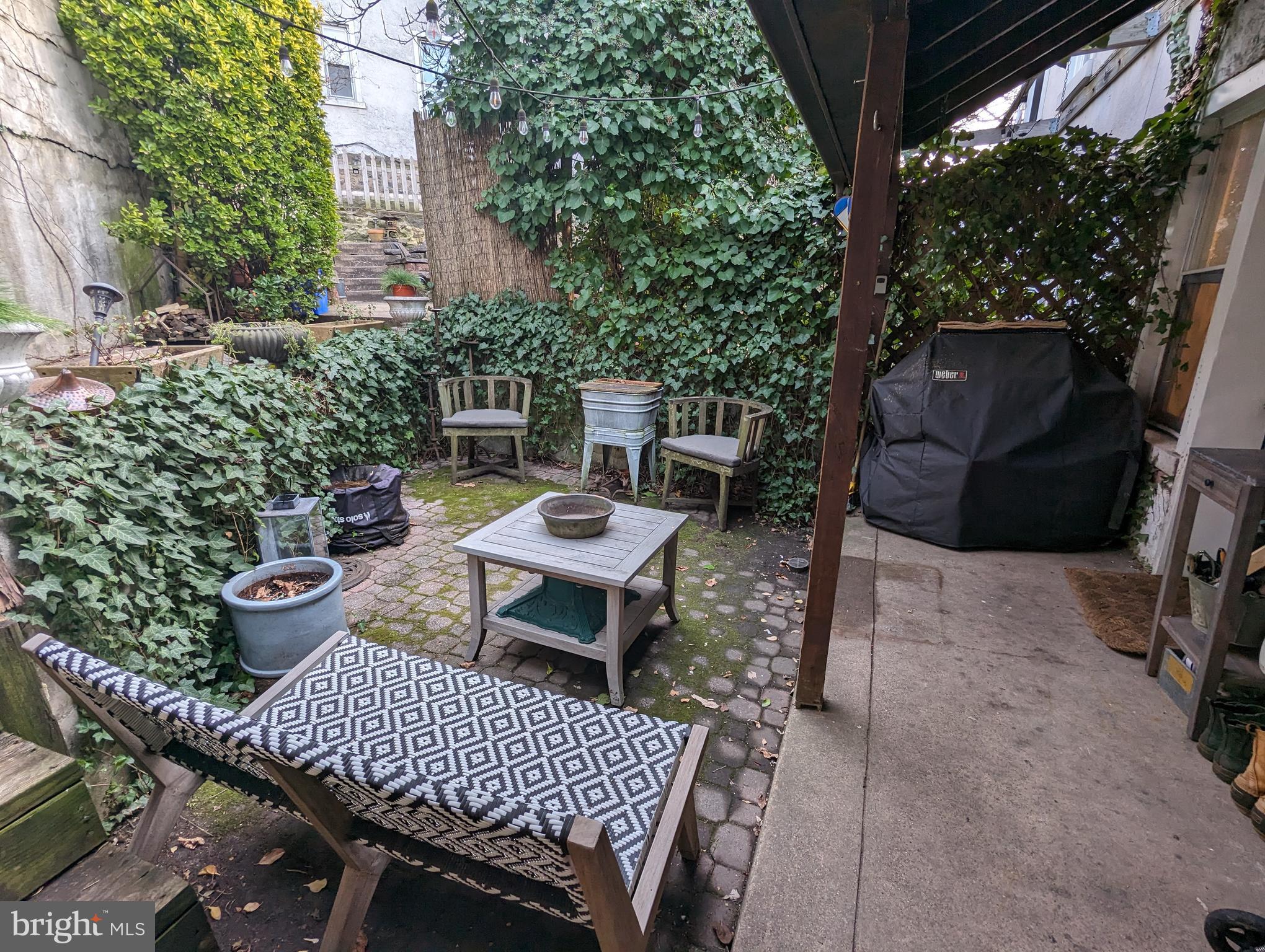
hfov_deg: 94.4
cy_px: 476
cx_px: 632
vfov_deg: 78.2
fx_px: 586
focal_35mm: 16
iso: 44
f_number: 2.2
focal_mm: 2.35
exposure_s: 1/34
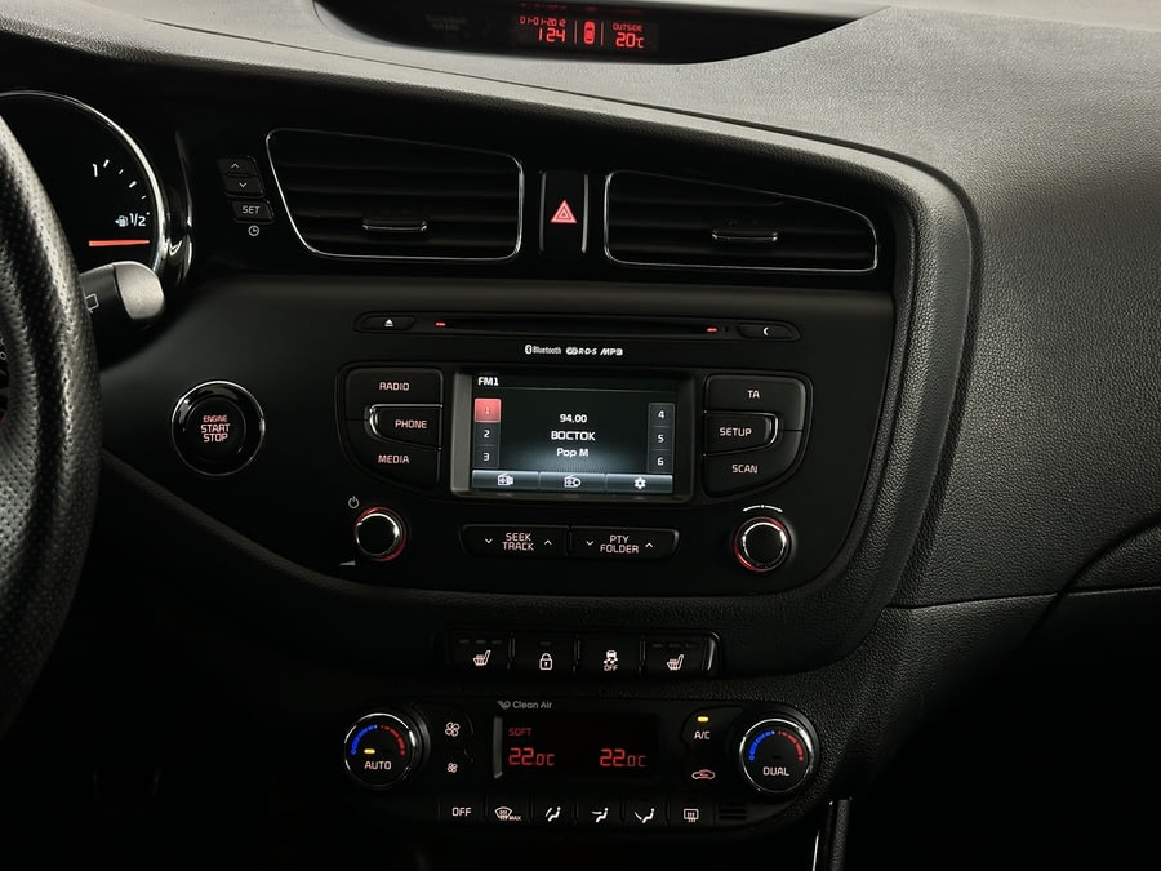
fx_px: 1610
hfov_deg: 39.7
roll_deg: -1.0
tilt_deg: -23.8
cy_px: 436
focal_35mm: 48
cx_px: 580
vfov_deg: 30.3
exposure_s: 1/50
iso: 200
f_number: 1.78
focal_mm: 6.86
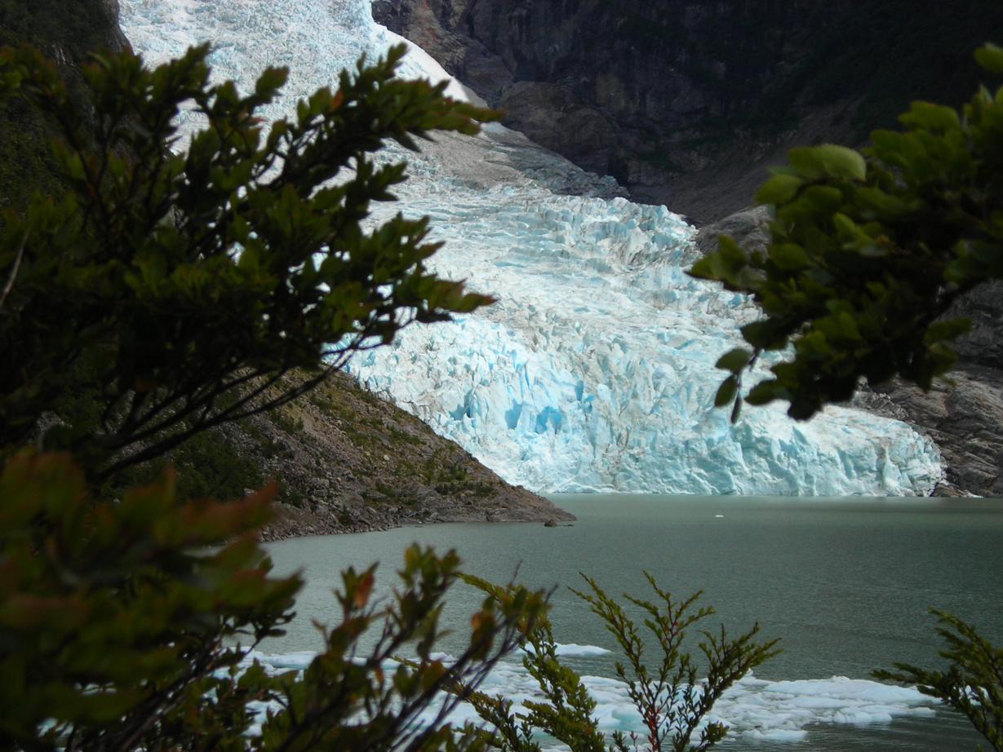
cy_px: 376
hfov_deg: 21.8
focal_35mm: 90
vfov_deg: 16.4
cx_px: 502
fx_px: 2608
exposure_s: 1/206
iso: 50
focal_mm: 14.8
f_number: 9.1
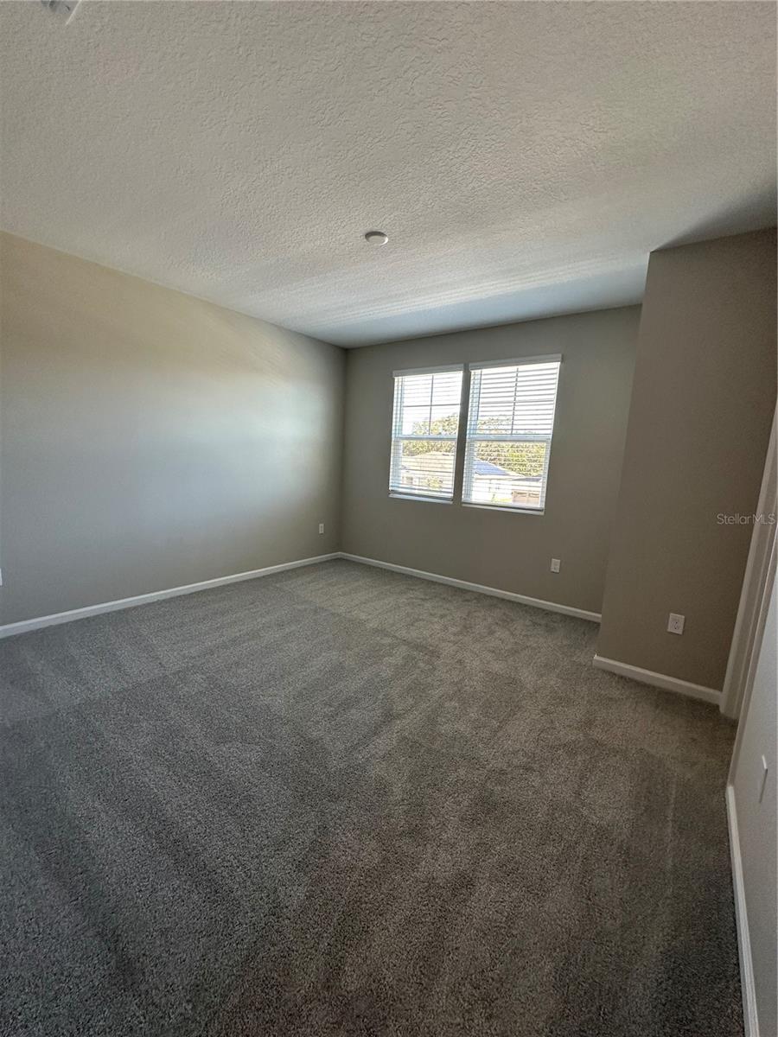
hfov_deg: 85.7
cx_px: 389
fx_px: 420
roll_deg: -2.9
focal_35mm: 14
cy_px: 518
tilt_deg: -7.8
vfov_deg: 102.1
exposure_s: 1/120
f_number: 2.2
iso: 160
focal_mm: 2.22
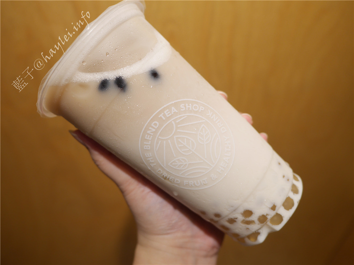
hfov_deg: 60.0
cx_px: 177
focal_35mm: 30
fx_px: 307
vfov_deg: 46.8
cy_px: 132
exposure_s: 1/160
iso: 200
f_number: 2.2
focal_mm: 15
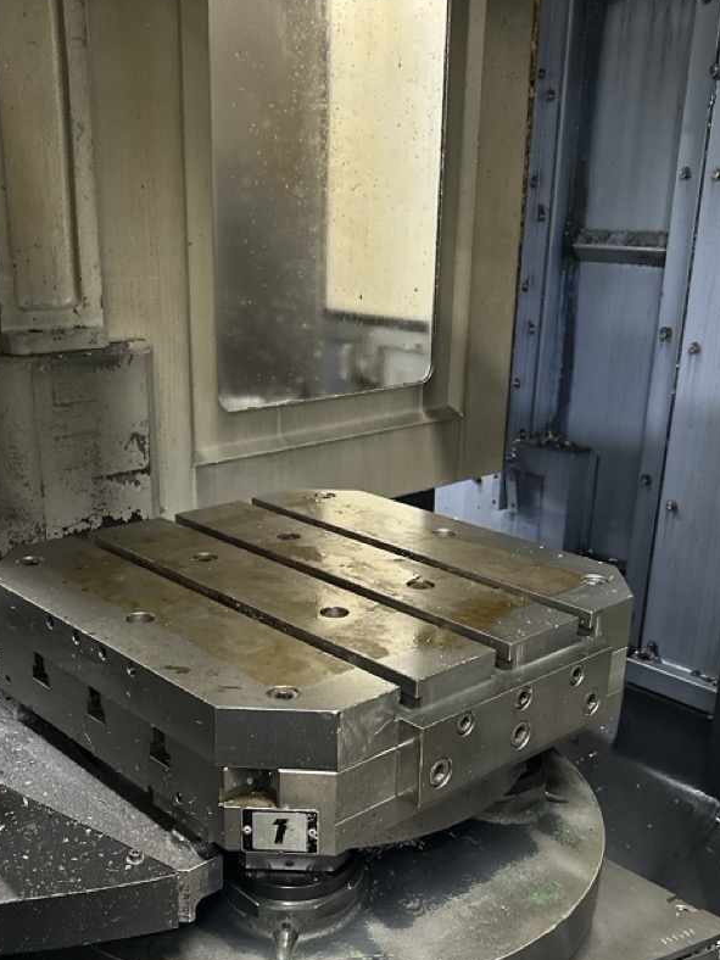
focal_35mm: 39
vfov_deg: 47.4
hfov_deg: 36.8
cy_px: 607
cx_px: 316
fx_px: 1082
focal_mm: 6.86
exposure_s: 1/40
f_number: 1.78
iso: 1000
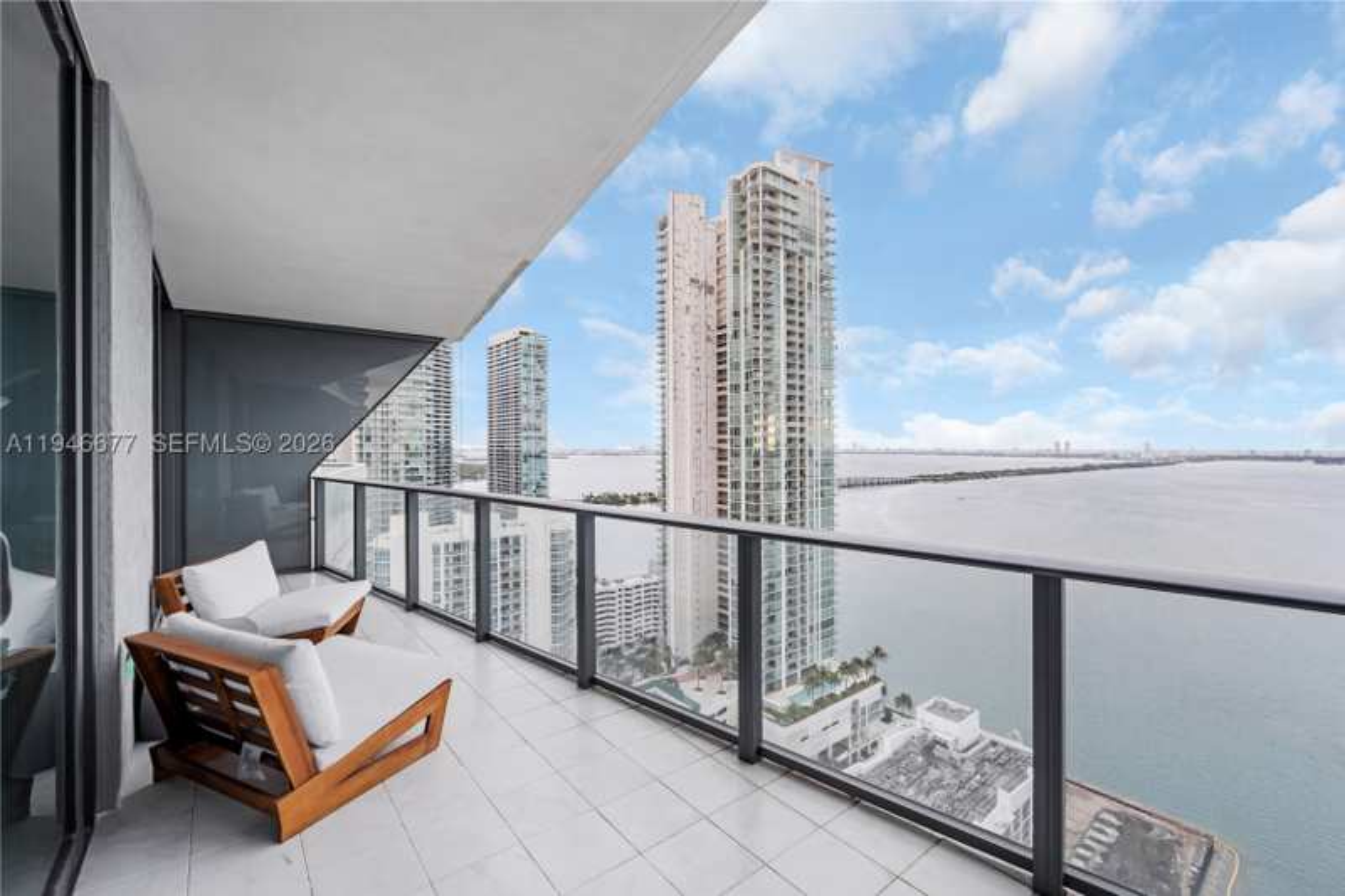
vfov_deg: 81.2
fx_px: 523
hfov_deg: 104.3
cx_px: 672
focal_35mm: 14
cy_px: 448
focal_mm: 14
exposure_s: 1/80
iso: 250
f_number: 8
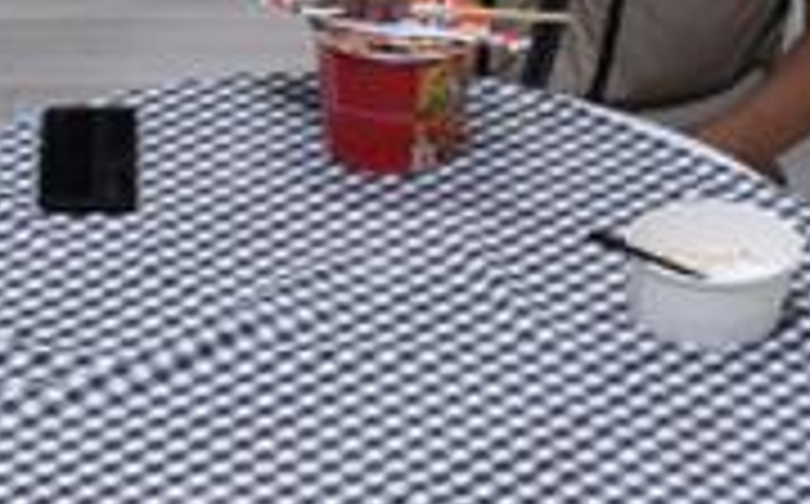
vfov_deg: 11.2
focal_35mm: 109
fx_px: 2403
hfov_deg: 18.8
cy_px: 882
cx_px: 68
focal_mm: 32
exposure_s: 1/30
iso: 1250
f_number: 8
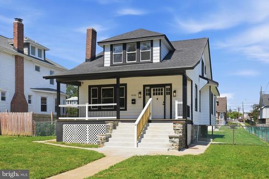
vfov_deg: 37.8
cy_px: 90
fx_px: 261
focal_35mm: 35
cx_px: 134
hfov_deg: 54.5
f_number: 8
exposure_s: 1/250
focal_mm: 35
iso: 100
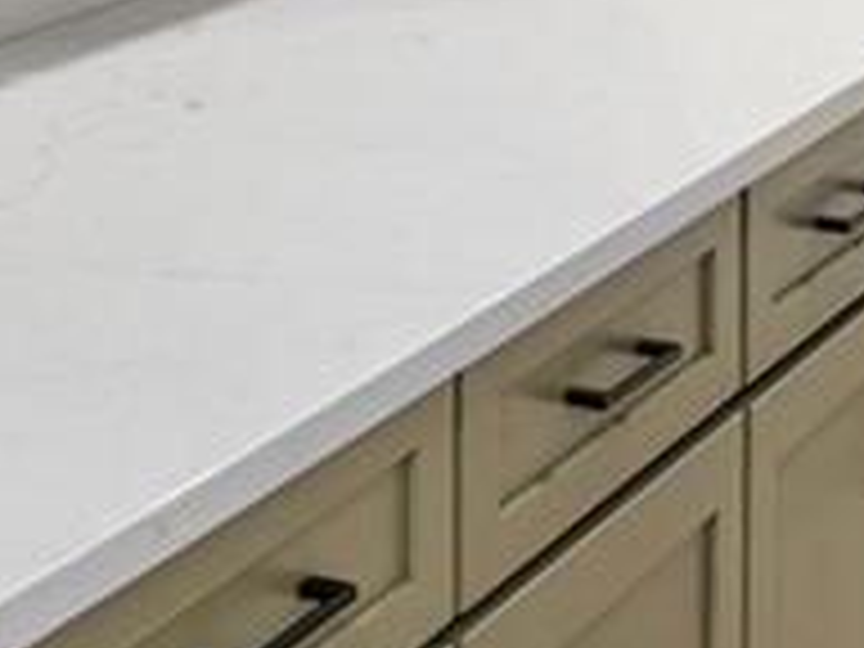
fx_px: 3195
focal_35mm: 128
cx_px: -220
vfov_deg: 10.6
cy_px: -664
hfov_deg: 14.8
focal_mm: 16
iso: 125
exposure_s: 1/1.67
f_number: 8
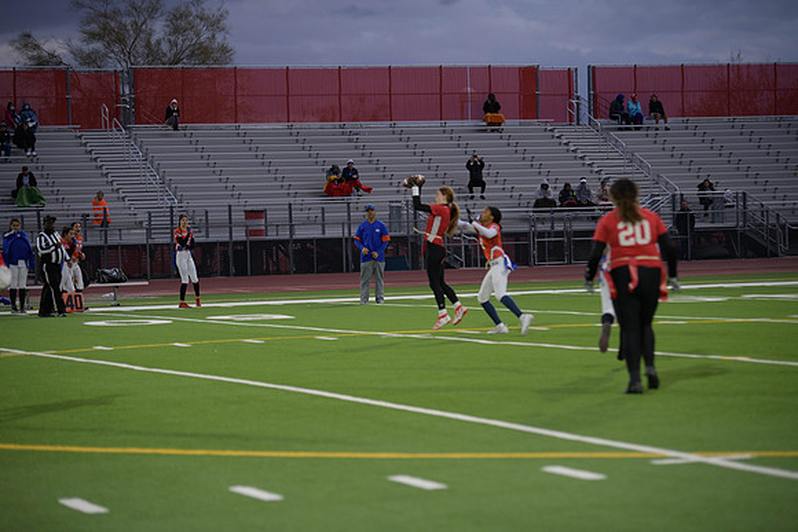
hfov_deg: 16.8
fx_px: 2705
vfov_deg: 11.2
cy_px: 266
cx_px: 399
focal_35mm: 122
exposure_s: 1/200
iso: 400
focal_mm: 122
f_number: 2.8
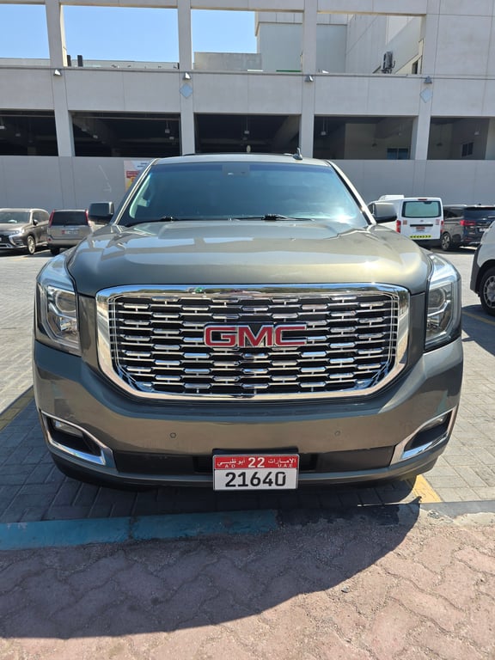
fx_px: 439
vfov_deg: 73.9
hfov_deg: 58.9
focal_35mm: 23
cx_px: 248
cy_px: 330
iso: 12
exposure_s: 1/512
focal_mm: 6.3
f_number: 1.7
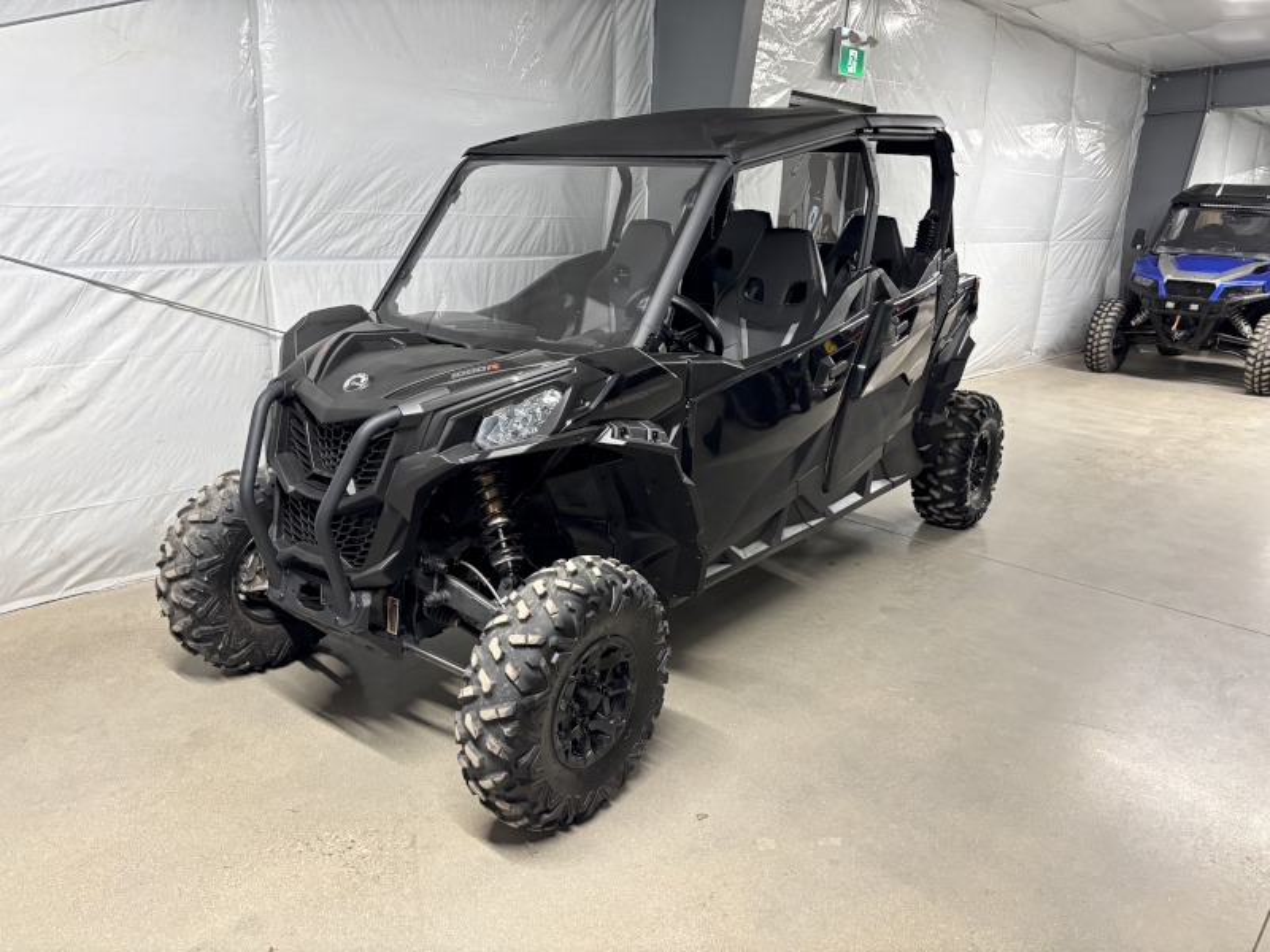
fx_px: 954
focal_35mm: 26
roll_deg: -2.5
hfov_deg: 67.3
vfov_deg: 53.1
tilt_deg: -15.5
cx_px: 635
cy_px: 476
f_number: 1.6
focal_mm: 5.96
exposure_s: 1/30
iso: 500
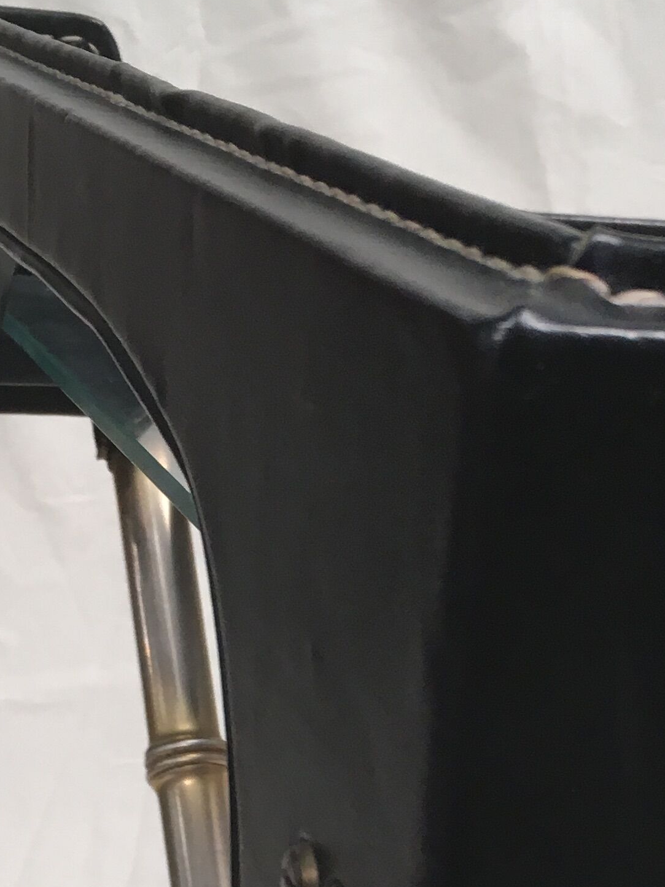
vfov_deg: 23.1
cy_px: 905
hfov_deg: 18.1
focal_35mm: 81
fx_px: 2075
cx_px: 461
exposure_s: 1/33
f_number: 2.2
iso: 80
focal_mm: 4.15
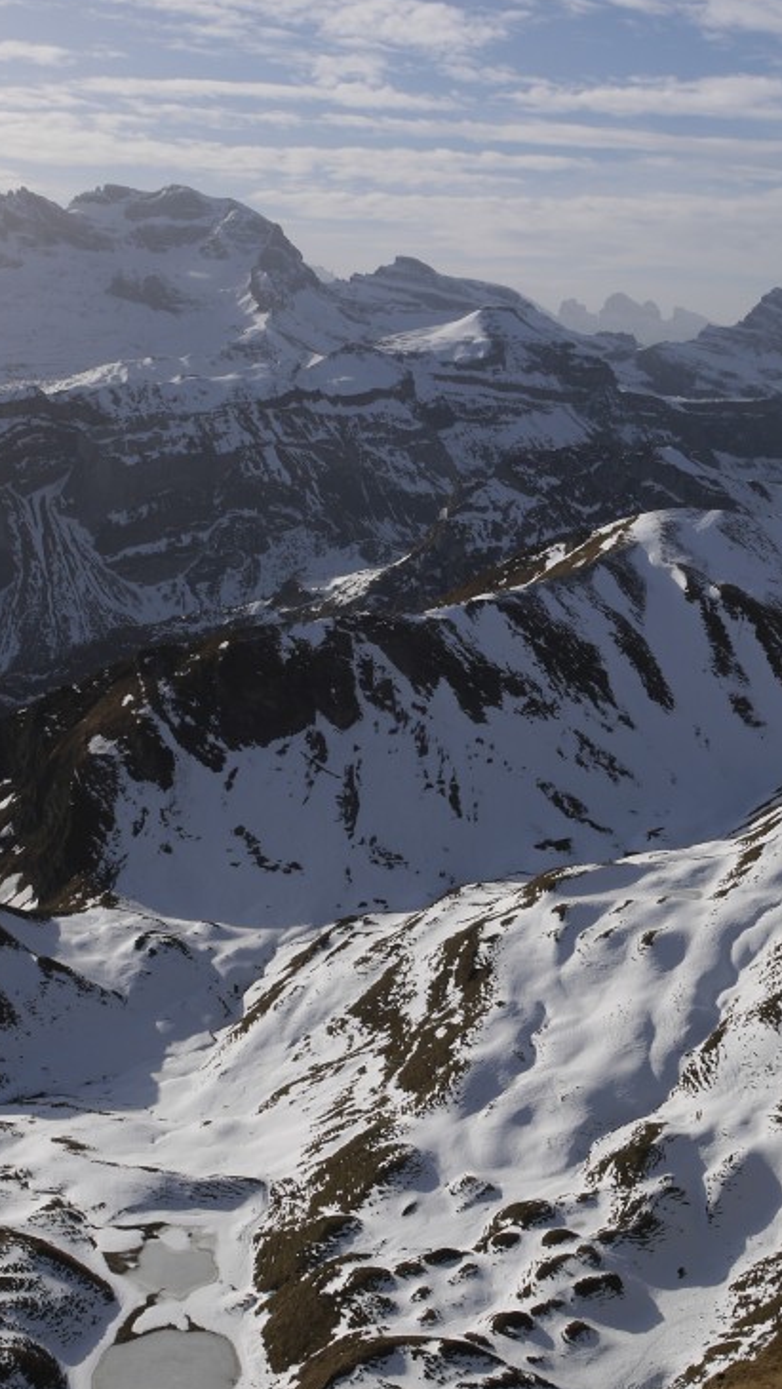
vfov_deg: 37.8
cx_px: 464
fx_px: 2026
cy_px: 706
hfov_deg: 21.8
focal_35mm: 55
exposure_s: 1/500
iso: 100
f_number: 10
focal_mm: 24
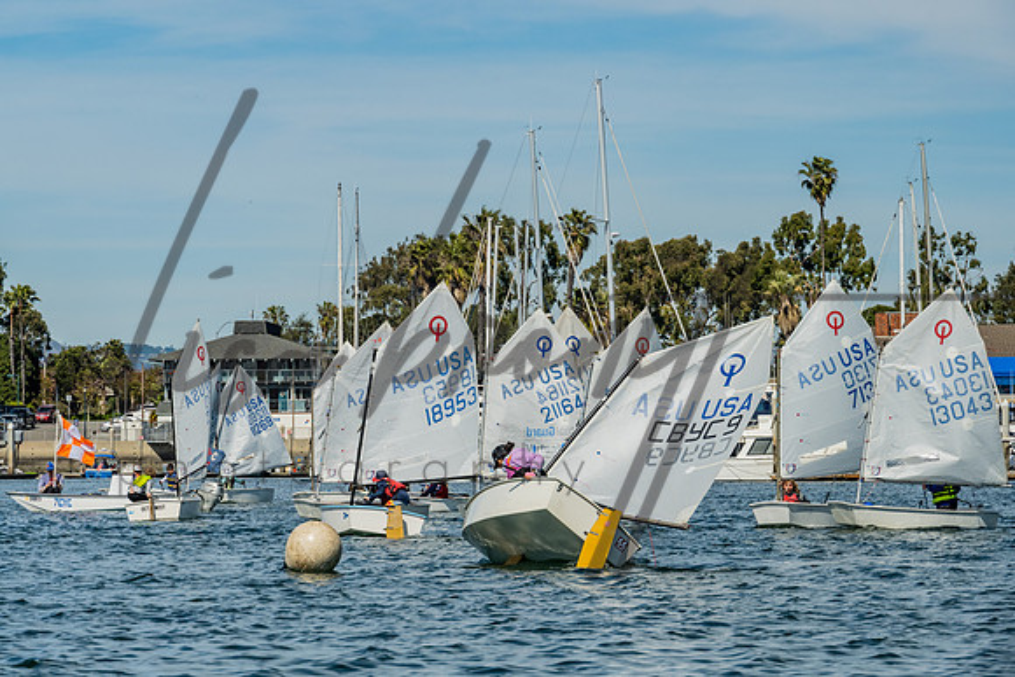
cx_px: 410
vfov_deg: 9.1
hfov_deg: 13.6
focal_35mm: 151
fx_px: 4267
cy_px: 315
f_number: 10
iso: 250
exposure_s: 1/500
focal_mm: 125
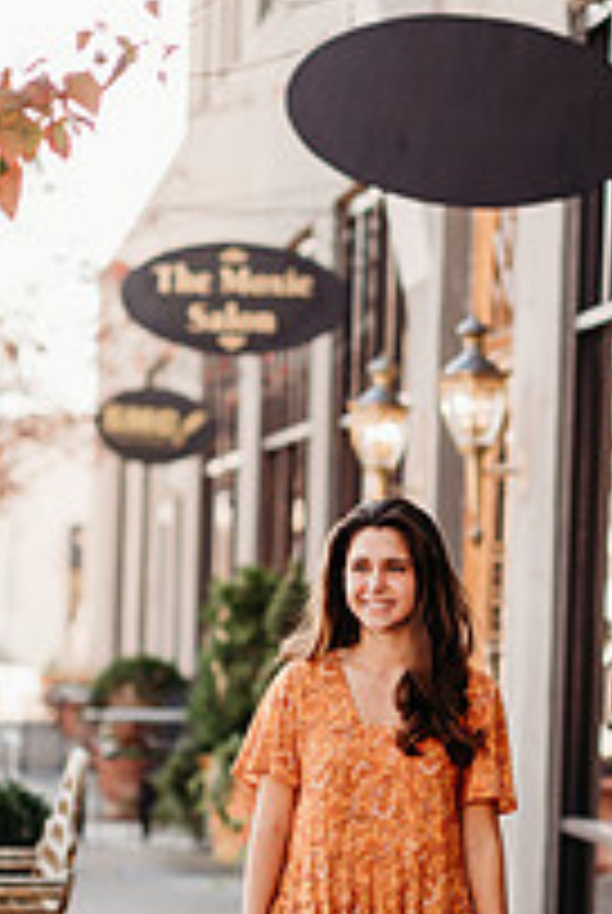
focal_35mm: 188
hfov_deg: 7.3
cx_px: 472
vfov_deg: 10.9
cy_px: 680
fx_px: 4777
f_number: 2.2
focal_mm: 85
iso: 100
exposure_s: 1/250
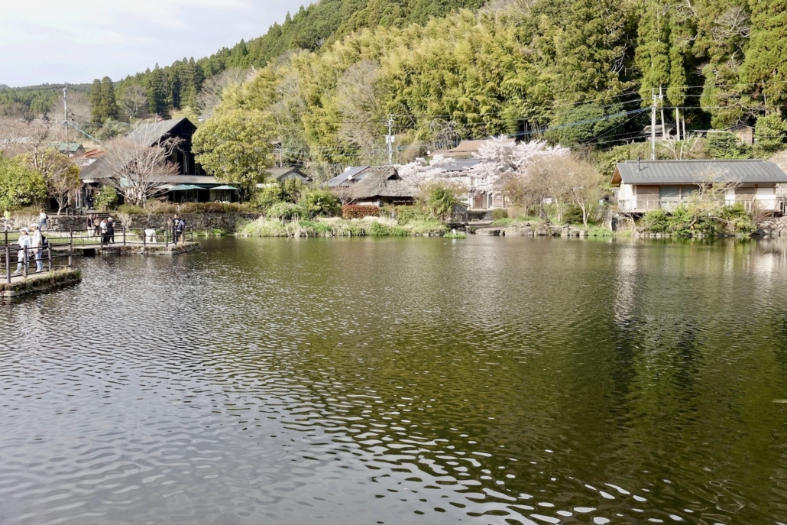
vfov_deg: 35.1
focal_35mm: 38
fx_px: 831
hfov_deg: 50.7
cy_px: 262
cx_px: 394
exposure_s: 1/200
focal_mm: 13.92
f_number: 5.6
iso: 125
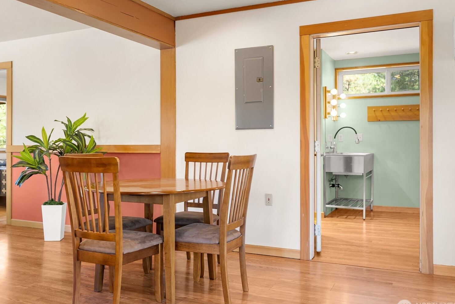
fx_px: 427
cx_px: 212
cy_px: 146
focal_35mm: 34
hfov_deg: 56.0
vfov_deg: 39.1
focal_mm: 29.7
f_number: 2.8
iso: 400
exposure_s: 1/15
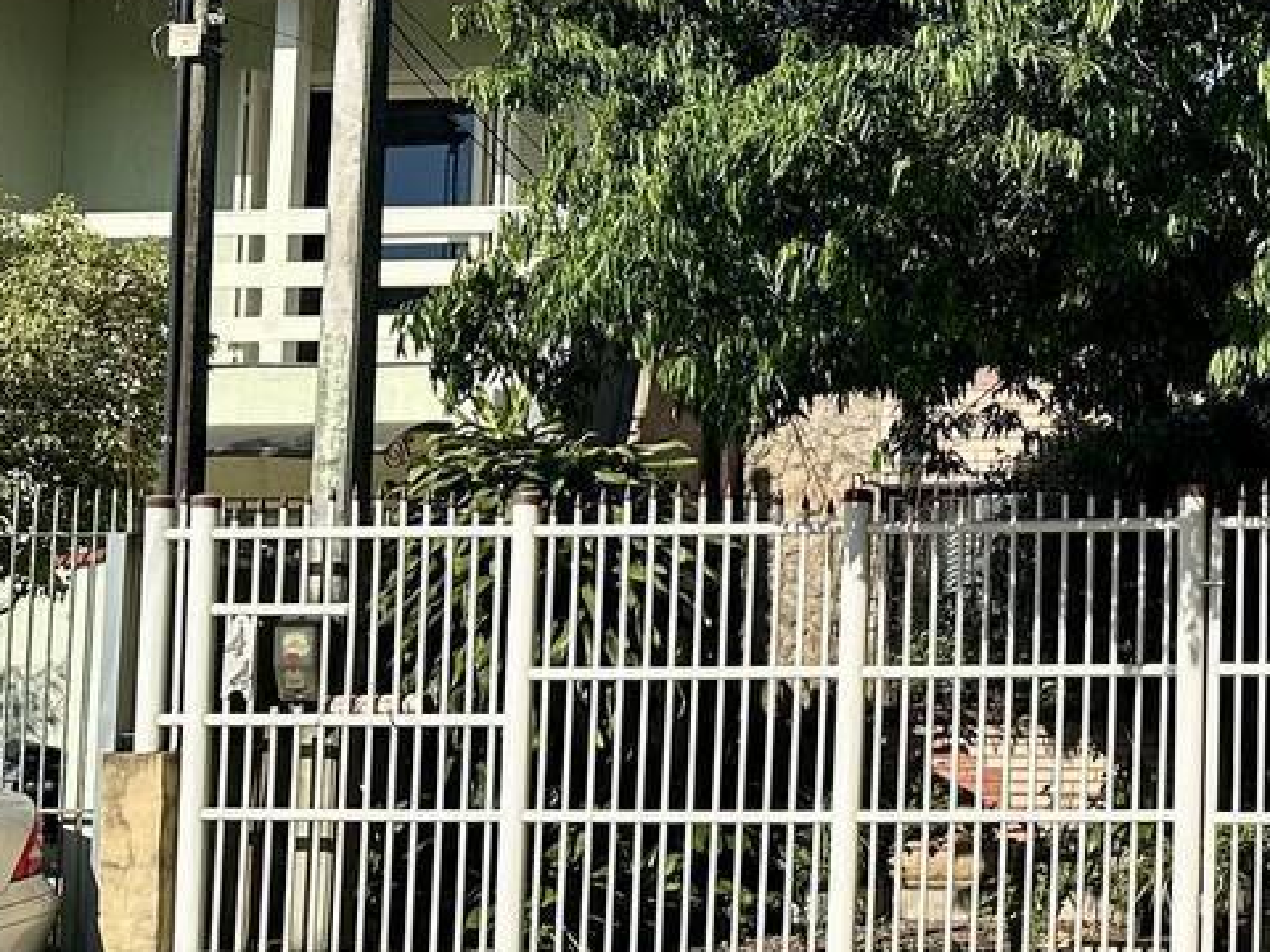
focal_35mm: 72
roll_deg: +0.0
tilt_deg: +4.5
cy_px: 457
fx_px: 2642
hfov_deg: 23.4
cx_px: 1717
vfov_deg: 20.4
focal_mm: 6.86
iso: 80
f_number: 1.78
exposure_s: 1/2967
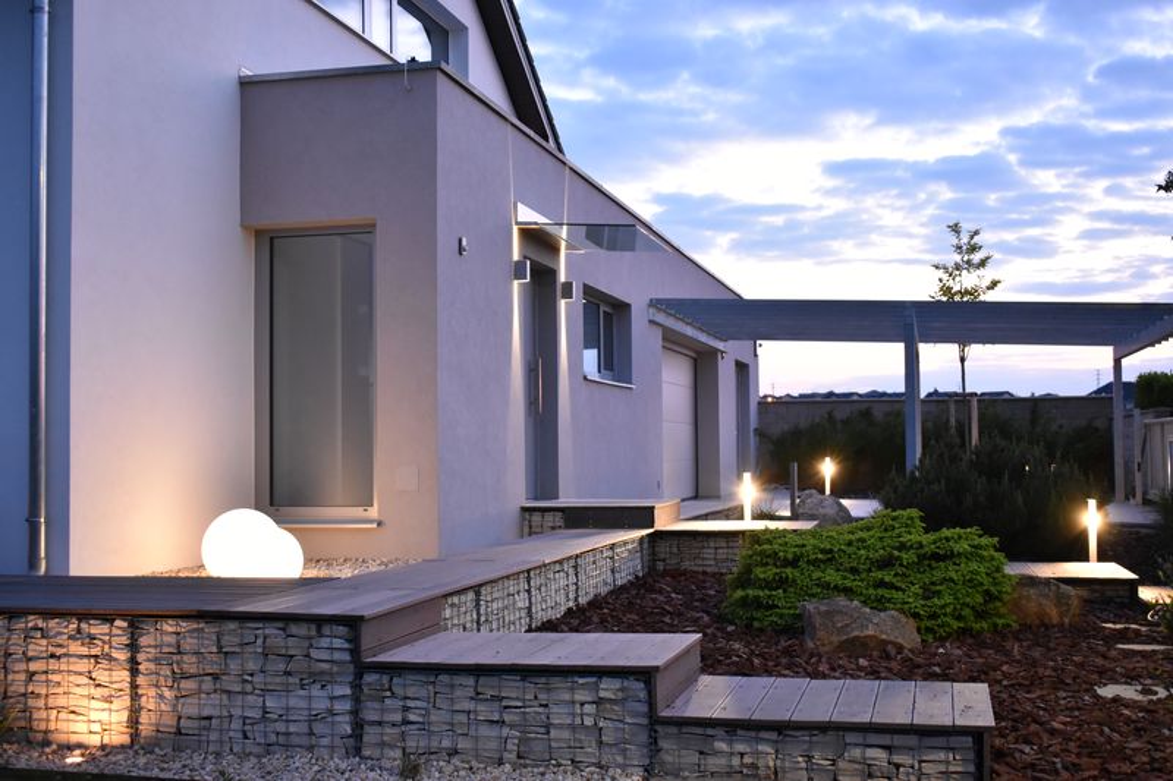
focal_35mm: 44
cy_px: 390
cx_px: 586
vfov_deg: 30.8
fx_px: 1417
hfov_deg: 45.0
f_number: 4.2
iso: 1600
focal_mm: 29
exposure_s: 1/6
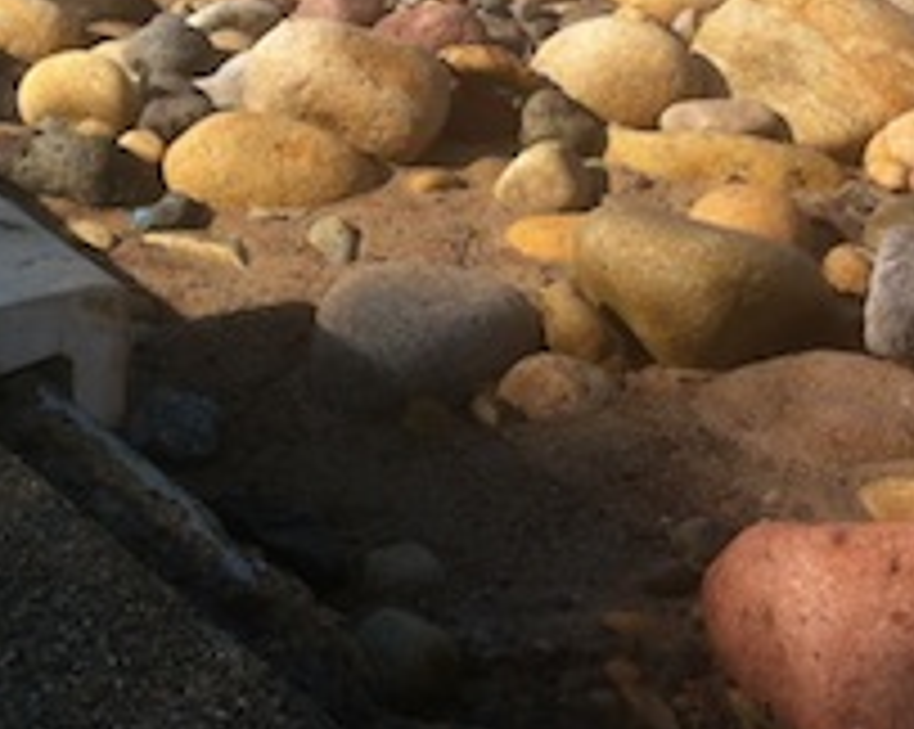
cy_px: 101
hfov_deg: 22.2
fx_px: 2270
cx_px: 68
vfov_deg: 18.0
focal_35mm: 84
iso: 80
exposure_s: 1/1005
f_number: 2.8
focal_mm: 3.85
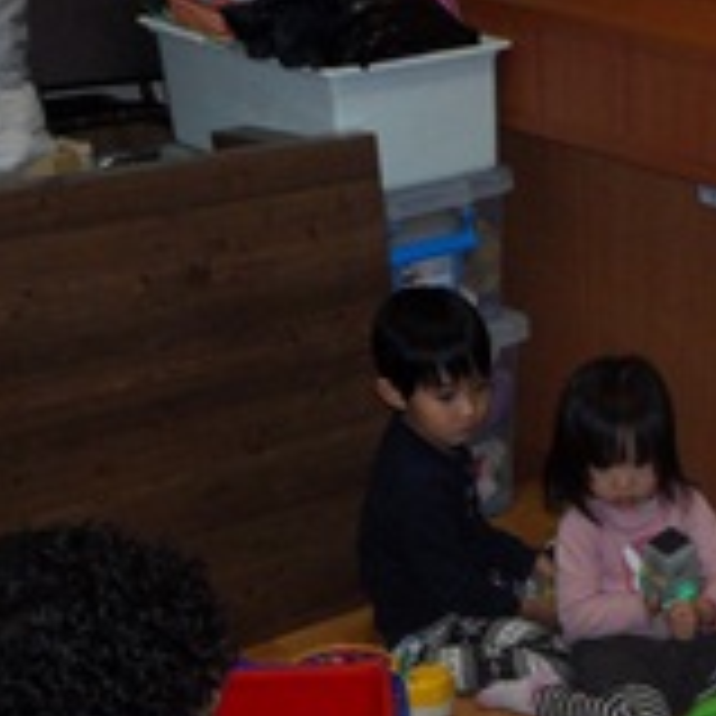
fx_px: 1755
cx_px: 797
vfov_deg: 21.6
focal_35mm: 75
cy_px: 831
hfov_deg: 21.8
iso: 200
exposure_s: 1/45
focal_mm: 4.9
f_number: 3.5
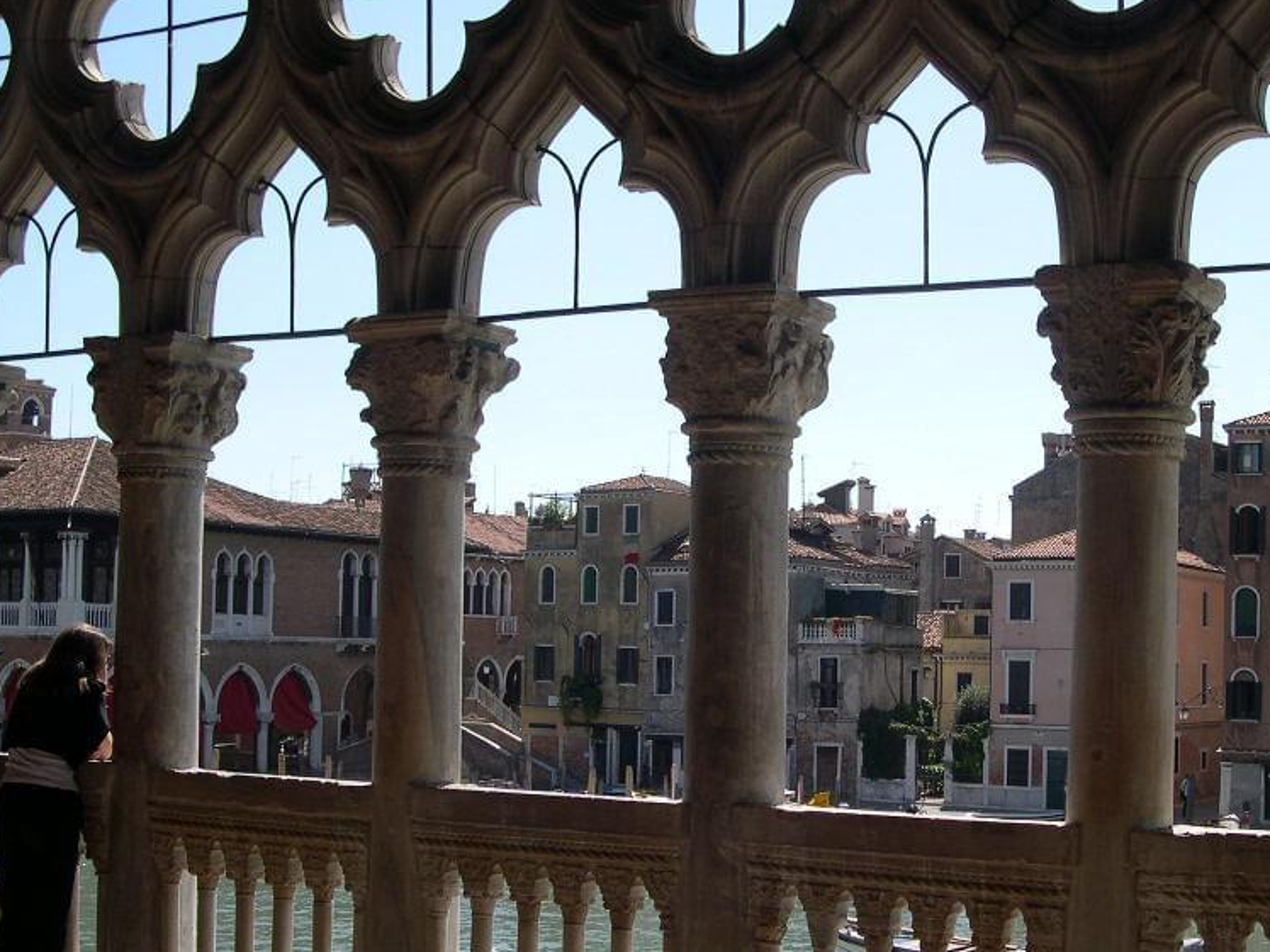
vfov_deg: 28.0
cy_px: 560
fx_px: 1908
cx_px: 766
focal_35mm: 52
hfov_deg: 36.7
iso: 100
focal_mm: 8
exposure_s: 1/194
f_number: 7.6
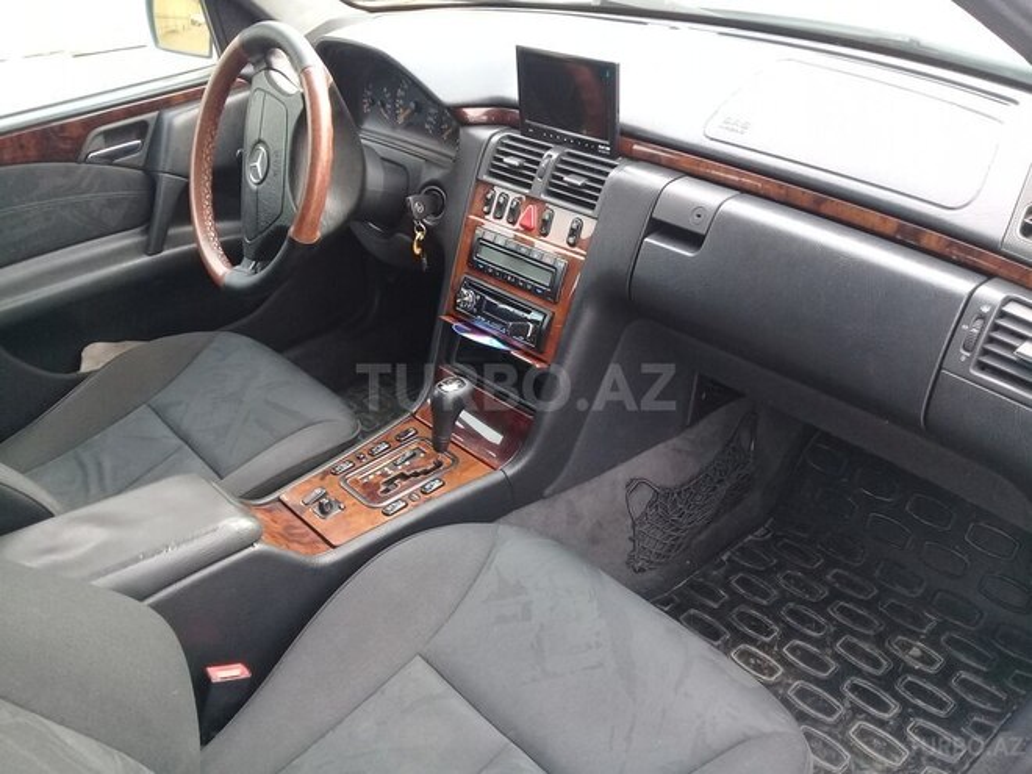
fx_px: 924
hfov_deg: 58.4
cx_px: 516
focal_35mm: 31
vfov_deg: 45.4
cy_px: 387
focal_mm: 3.3
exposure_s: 1/50
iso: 64
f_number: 2.2
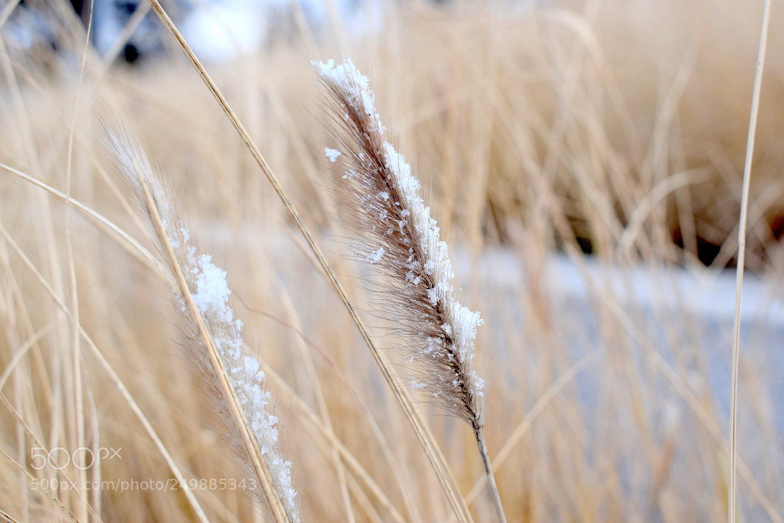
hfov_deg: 41.1
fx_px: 1045
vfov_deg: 28.1
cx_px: 392
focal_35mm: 48
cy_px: 262
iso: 400
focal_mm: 32
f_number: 8
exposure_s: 1/250
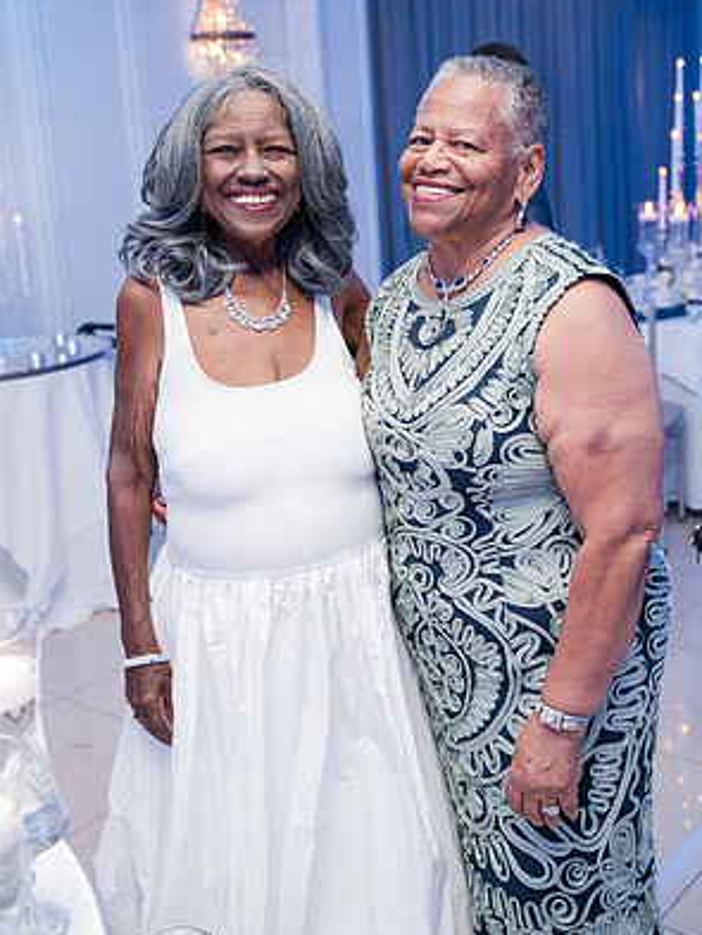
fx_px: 1189
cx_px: 355
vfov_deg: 42.9
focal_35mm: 44
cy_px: 414
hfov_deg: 32.9
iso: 4000
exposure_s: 1/250
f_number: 4
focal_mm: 40
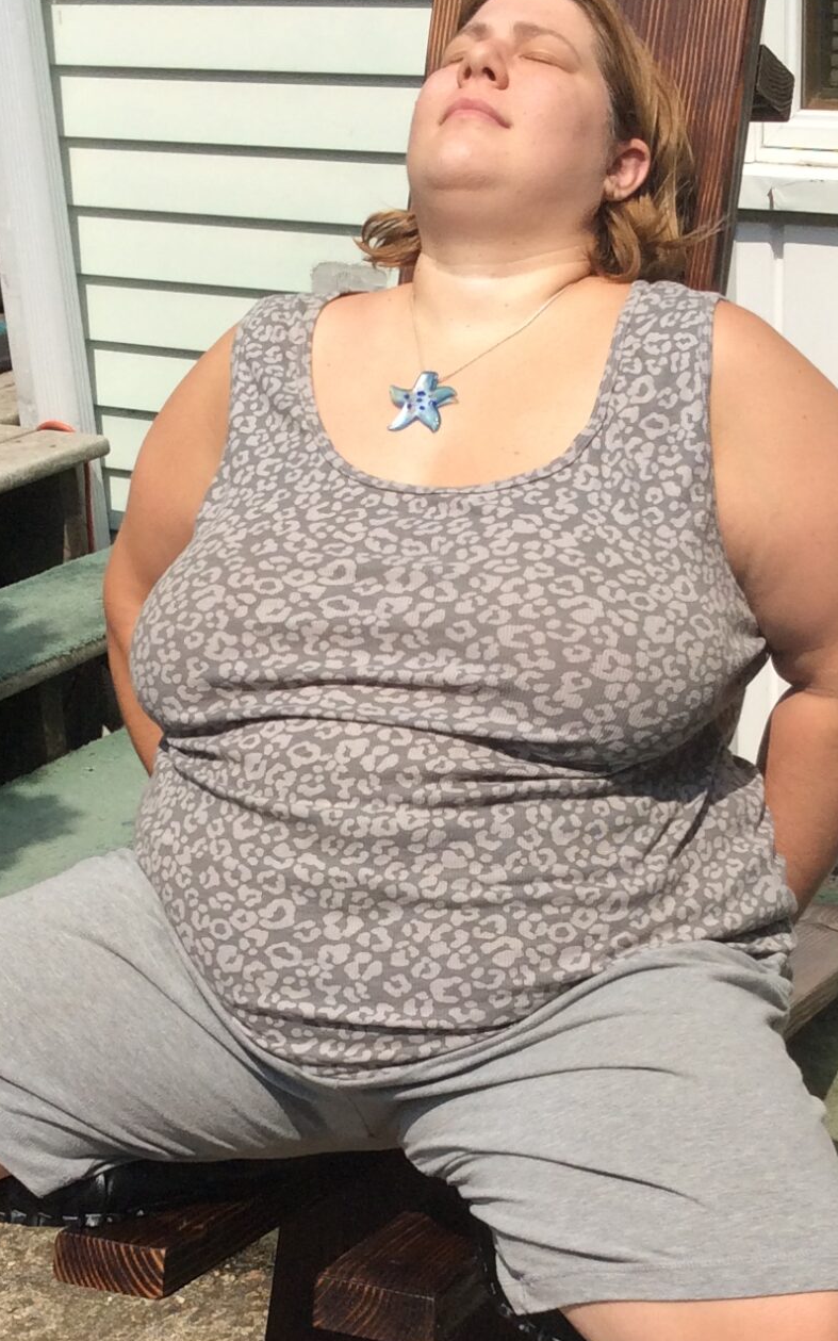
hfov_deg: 18.3
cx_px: 519
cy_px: 855
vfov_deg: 28.8
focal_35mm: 71
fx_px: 2594
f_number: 2.4
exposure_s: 1/2288
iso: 32
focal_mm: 3.3
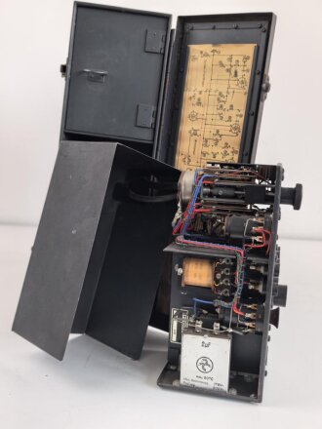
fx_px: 459
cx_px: 161
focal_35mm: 37
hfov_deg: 38.7
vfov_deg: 50.1
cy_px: 214
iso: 64
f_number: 2
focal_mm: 8.5
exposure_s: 1/100
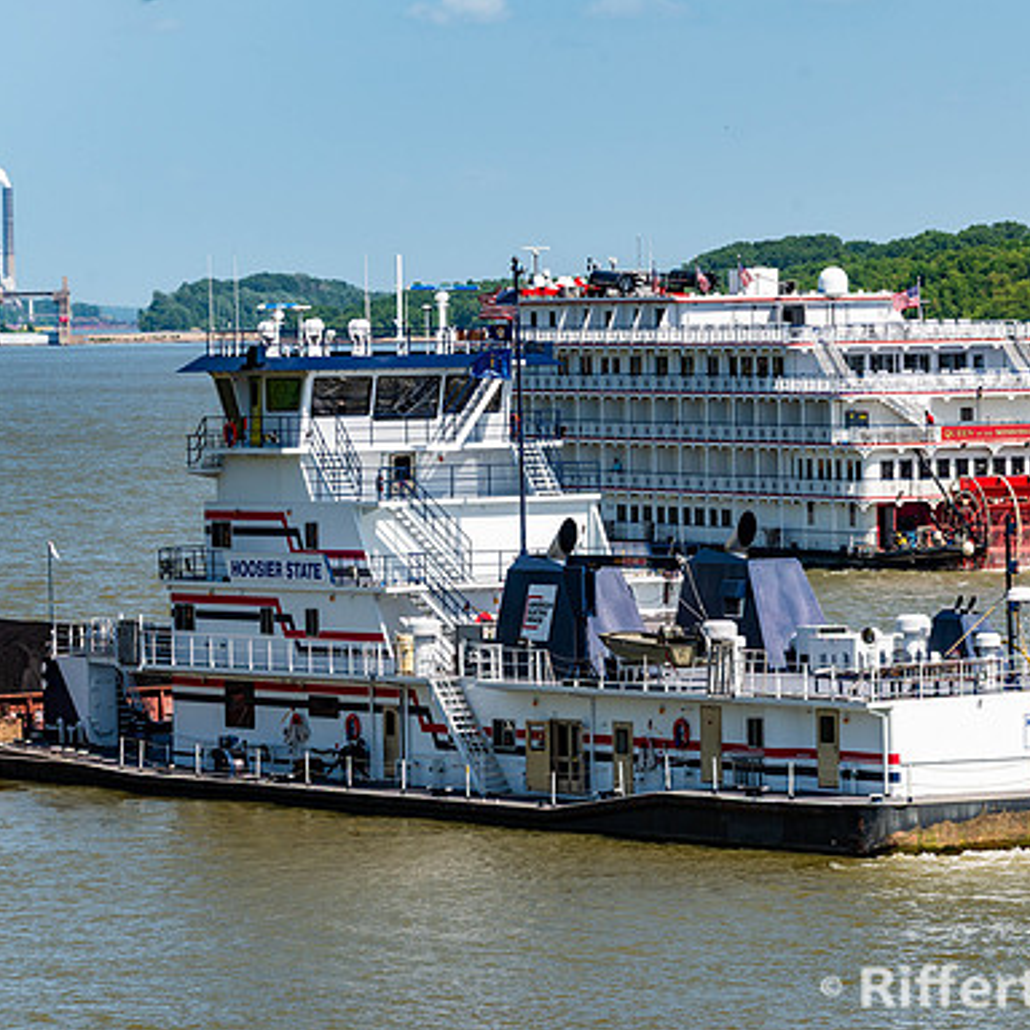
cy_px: 516
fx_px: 7877
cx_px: 641
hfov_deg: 7.5
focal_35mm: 234
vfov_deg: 7.5
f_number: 8
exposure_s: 1/250
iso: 100
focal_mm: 170
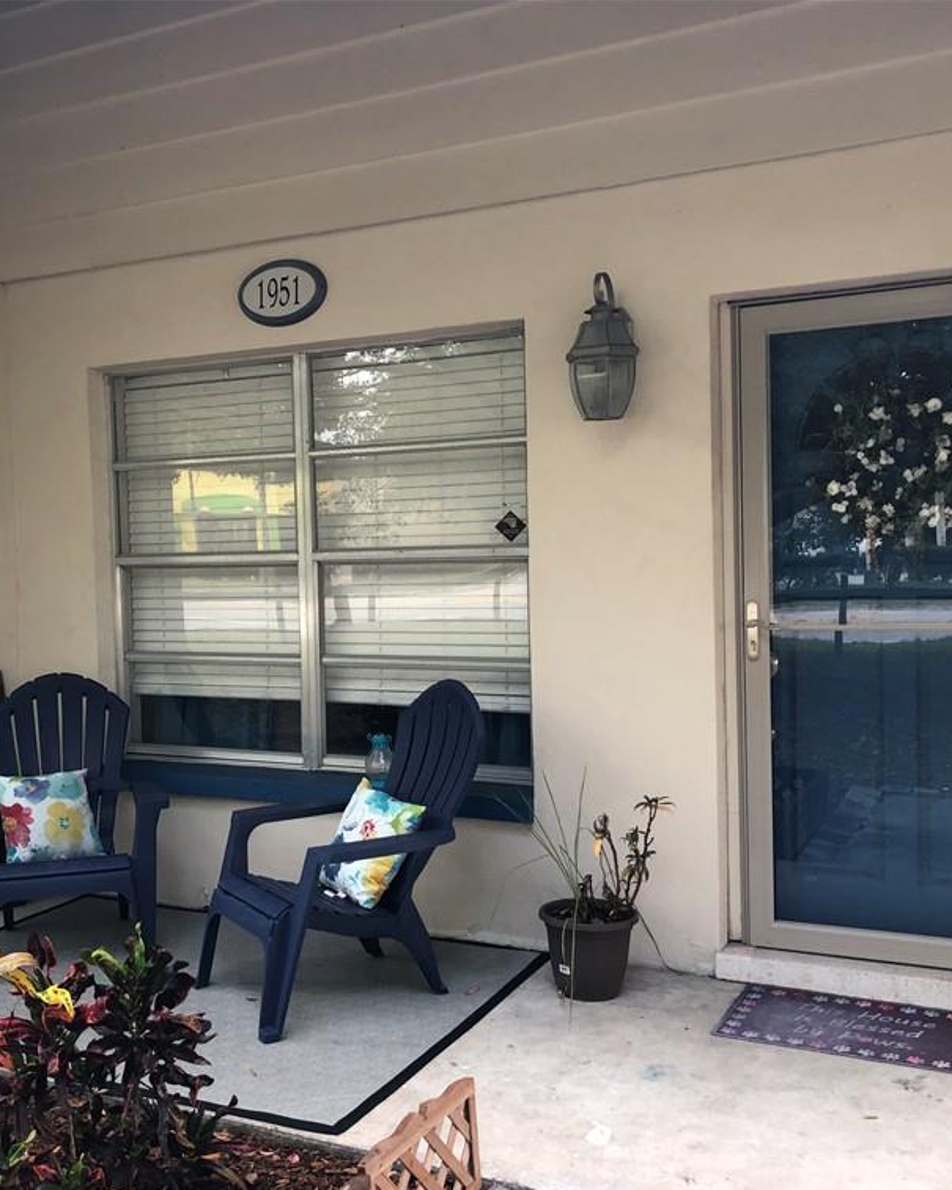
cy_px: 603
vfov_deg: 49.1
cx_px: 354
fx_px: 1303
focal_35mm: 37
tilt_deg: -3.4
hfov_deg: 39.9
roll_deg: +1.5
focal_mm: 3.99
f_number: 1.8
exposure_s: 1/120
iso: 64
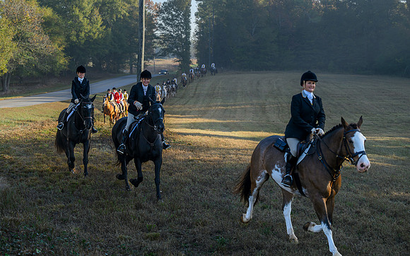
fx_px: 911
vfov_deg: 16.0
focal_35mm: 82
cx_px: 188
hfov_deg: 25.4
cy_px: 110
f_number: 4
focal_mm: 74
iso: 450
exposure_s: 1/400
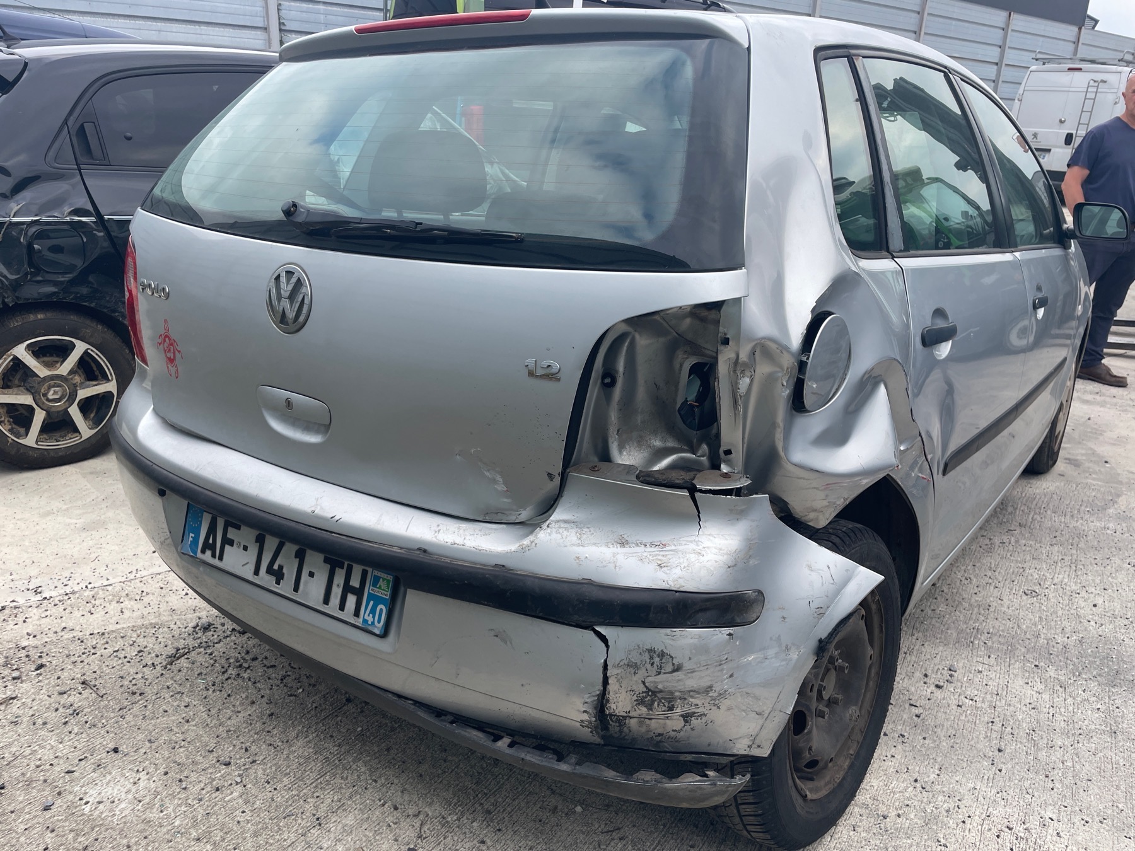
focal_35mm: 26
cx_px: 568
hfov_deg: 67.3
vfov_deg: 53.1
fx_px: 852
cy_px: 426
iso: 32
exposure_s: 1/654
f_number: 1.6
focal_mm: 4.2
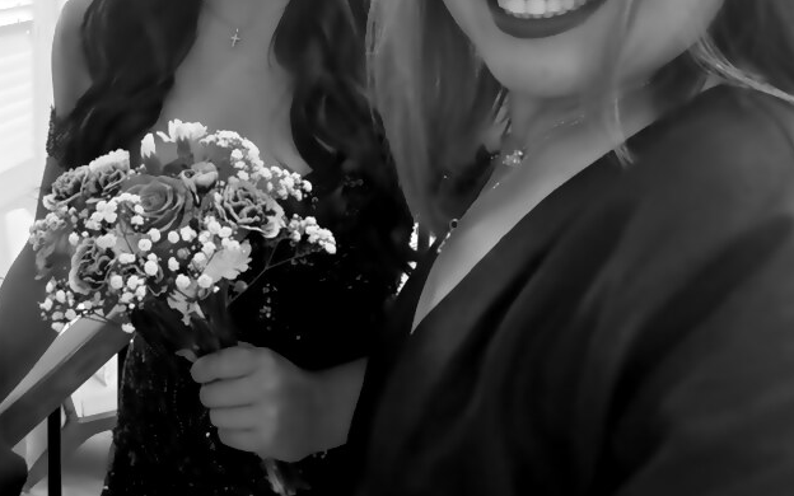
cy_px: 17
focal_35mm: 40
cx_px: 157
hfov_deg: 46.6
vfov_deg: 30.1
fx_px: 866
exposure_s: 1/40
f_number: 1.9
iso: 250
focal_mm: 2.69
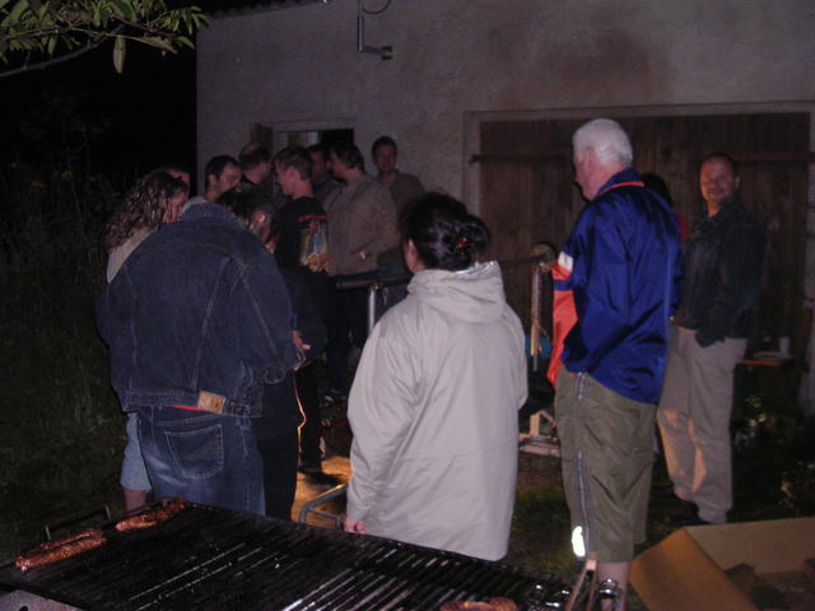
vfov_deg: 37.7
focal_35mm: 38
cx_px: 408
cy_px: 306
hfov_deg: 49.0
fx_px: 895
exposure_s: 1/60.1
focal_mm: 5.8
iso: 371
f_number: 2.8
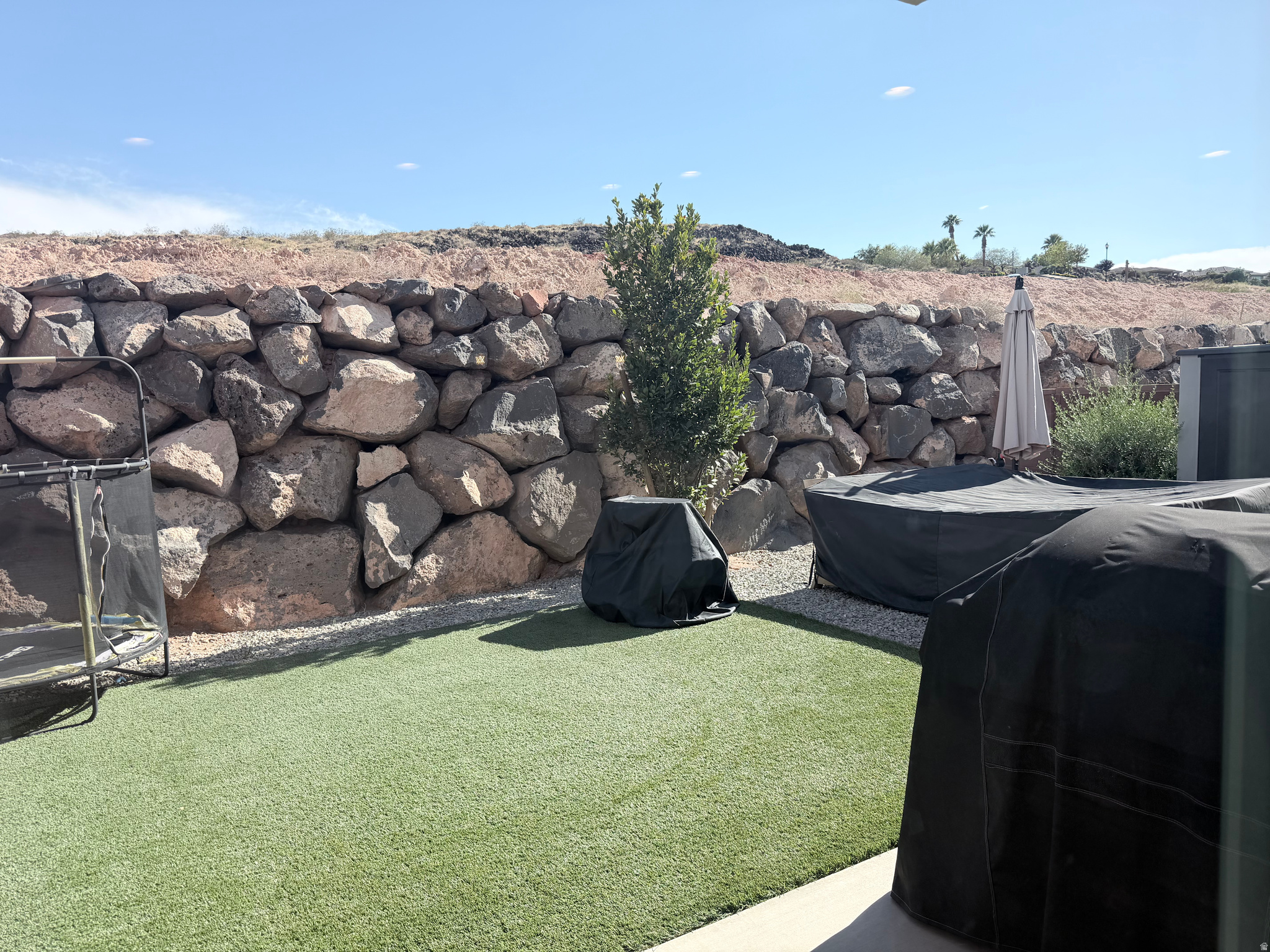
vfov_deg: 56.8
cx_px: 635
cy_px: 476
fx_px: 881
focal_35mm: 24
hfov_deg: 71.6
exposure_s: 1/1618
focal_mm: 6.76
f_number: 1.78
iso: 80
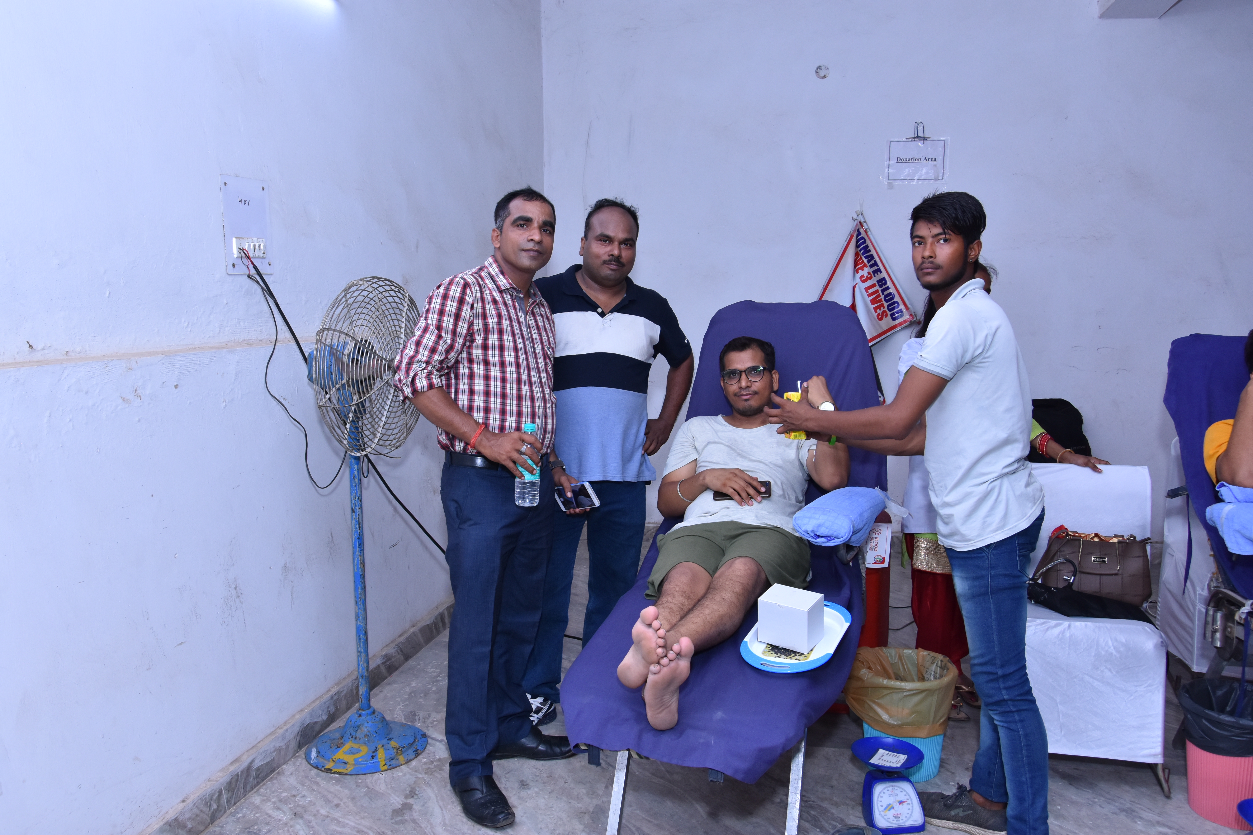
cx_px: 626
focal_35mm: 27
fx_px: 940
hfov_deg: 67.4
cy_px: 418
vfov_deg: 47.9
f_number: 8
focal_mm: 18
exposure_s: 1/80
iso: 500
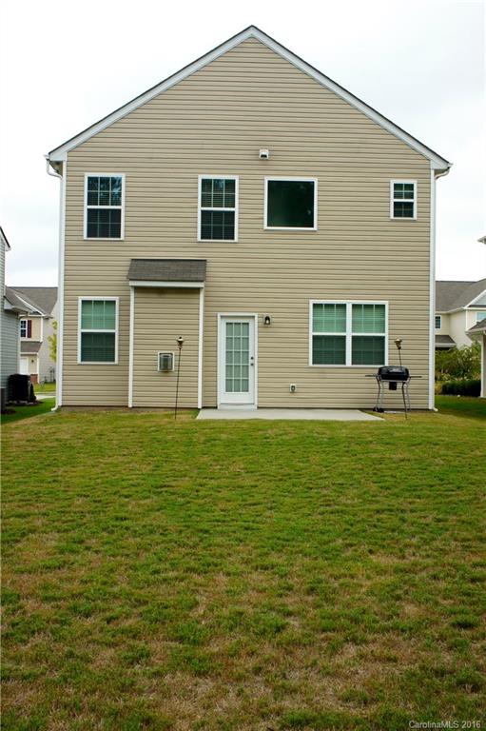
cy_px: 366
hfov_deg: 38.3
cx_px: 243
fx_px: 700
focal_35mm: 34
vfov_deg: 55.1
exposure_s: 1/100
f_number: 11
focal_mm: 23
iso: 250
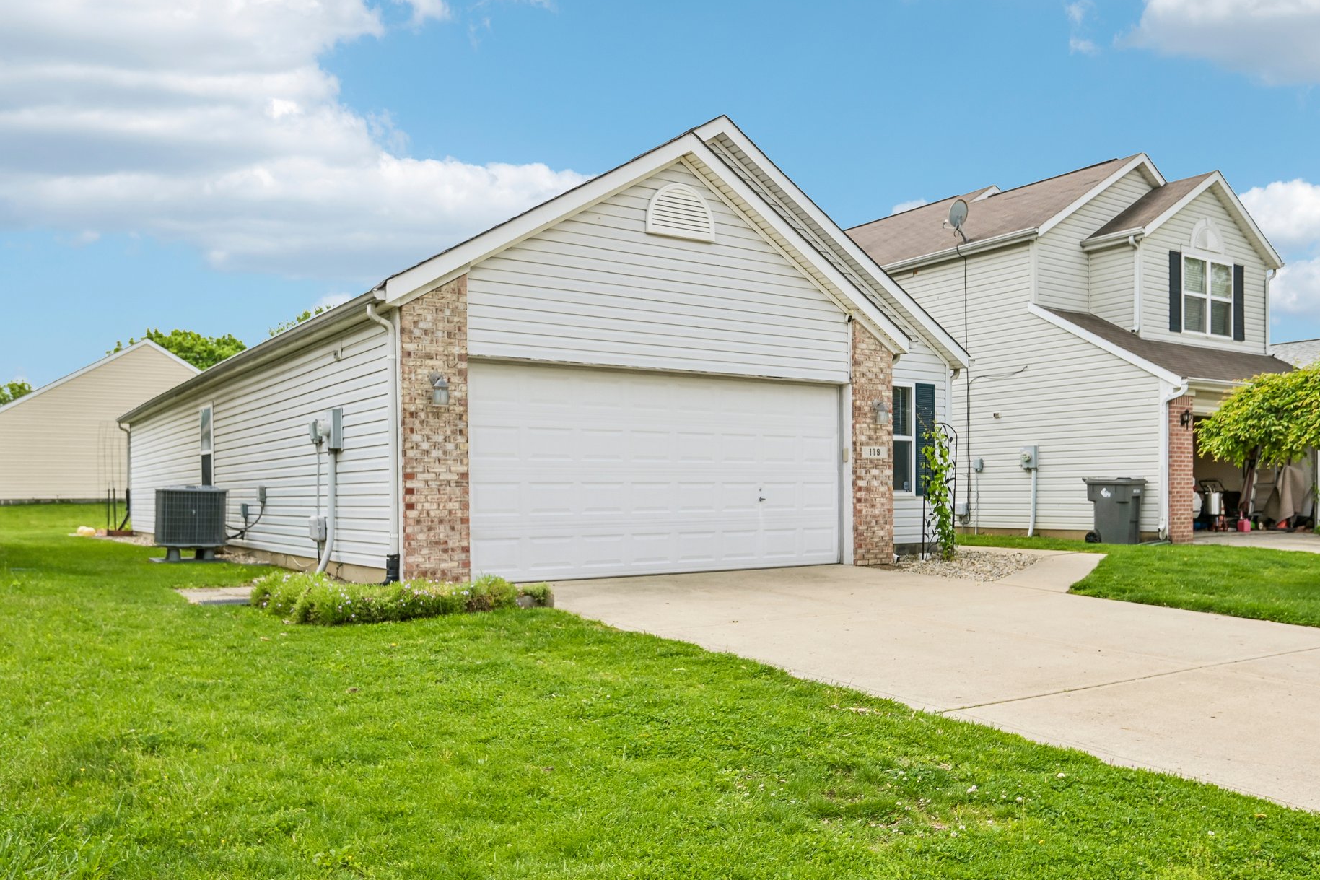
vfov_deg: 46.3
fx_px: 1027
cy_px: 490
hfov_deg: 65.5
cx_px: 669
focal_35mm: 28
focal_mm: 25
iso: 100
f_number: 8
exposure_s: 1/250
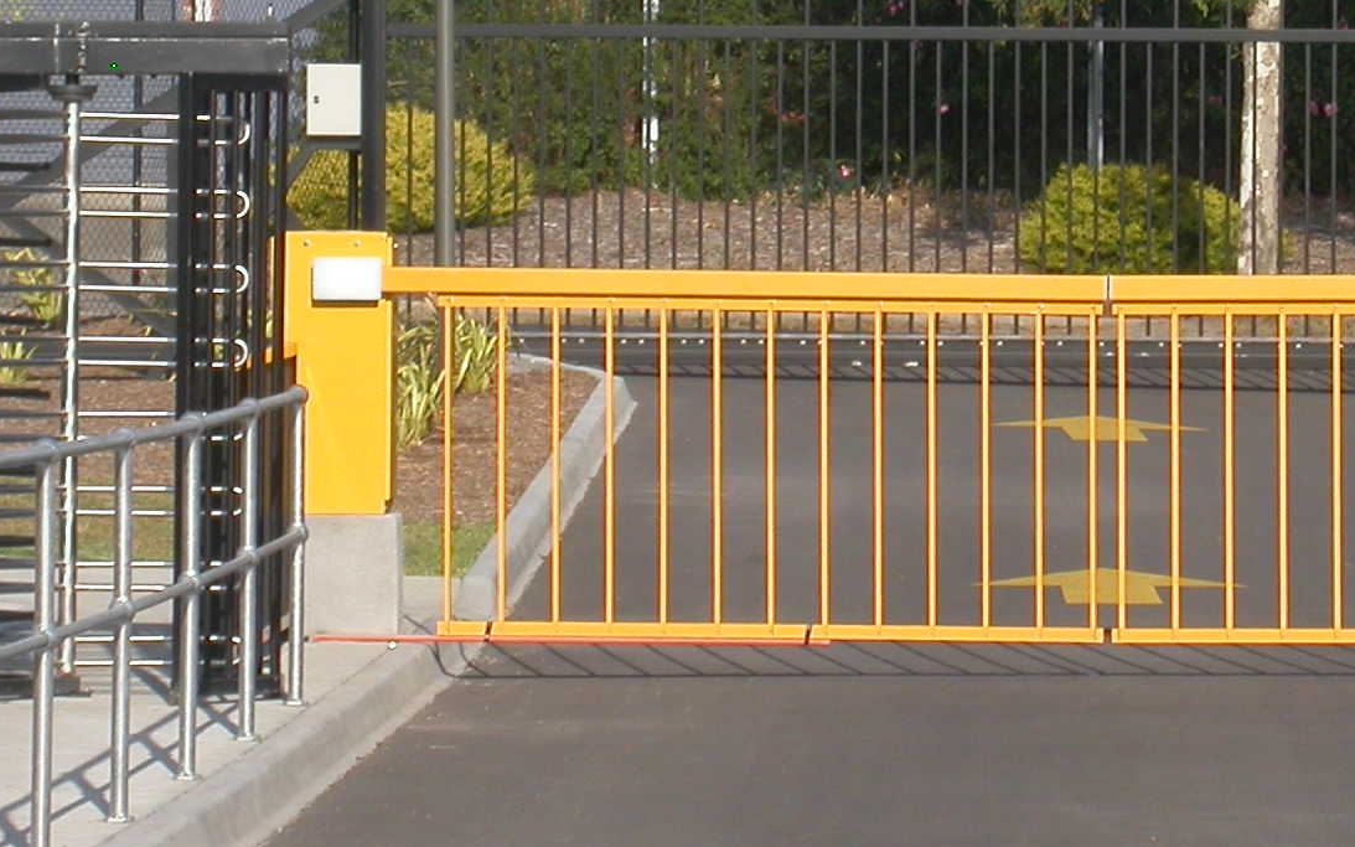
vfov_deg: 3.9
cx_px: 941
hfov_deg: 6.3
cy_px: 174
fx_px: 12370
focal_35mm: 335
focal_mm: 31.5
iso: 100
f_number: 7.2
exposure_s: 1/383
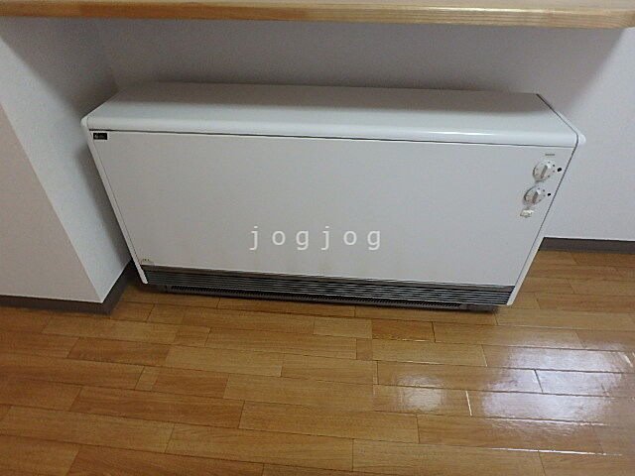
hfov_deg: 79.0
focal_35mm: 21
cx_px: 318
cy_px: 238
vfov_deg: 63.4
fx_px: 385
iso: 400
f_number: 3.5
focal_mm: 3.7
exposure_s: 1/30
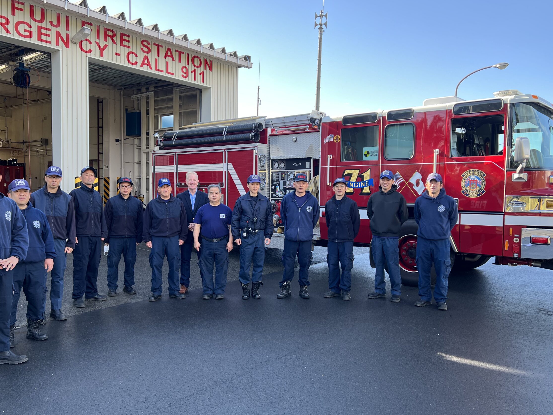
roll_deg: -0.9
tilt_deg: -2.9
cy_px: 215
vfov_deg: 46.8
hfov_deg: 59.9
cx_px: 258
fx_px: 479
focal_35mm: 30
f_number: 1.5
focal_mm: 5.7
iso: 50
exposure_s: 1/466
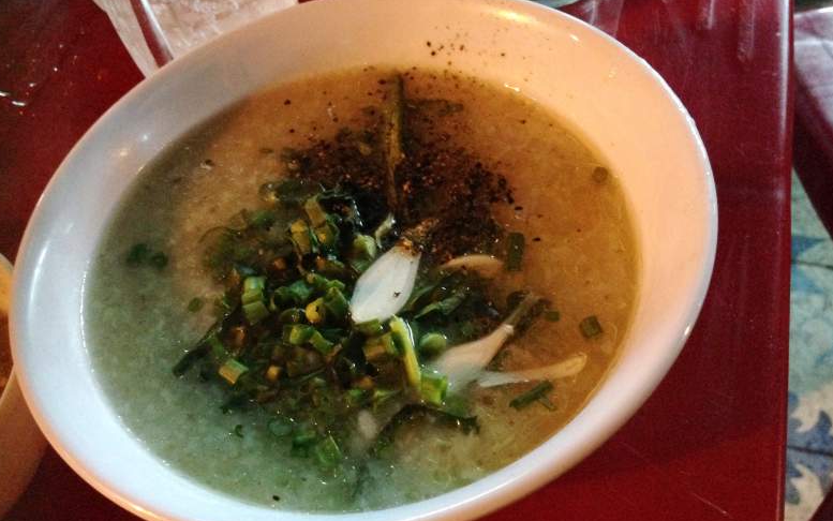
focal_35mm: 36
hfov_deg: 54.0
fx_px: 817
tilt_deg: -52.0
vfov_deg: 35.4
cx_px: 412
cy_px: 266
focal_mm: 4.12
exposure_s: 1/15
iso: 500
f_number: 2.4
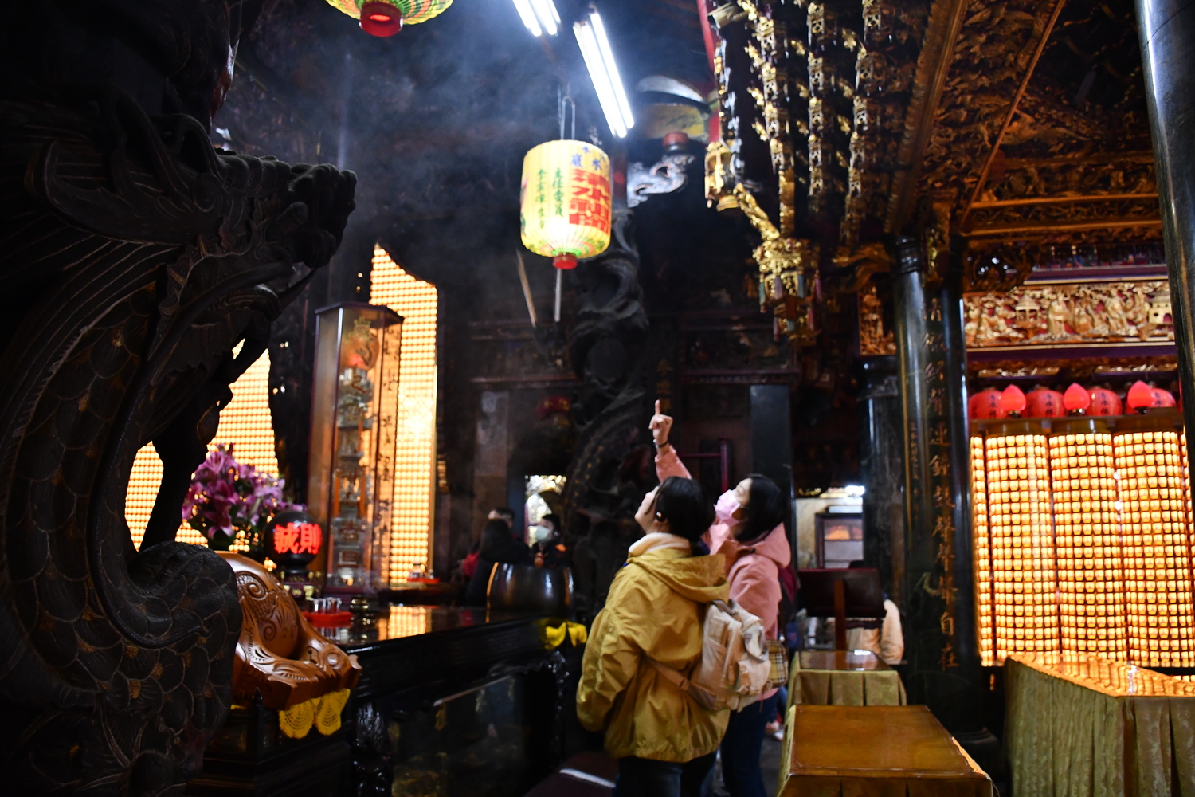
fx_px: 896
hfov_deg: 67.4
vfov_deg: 47.9
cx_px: 598
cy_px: 398
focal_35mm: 27
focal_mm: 18
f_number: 3.5
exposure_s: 1/100
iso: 3200
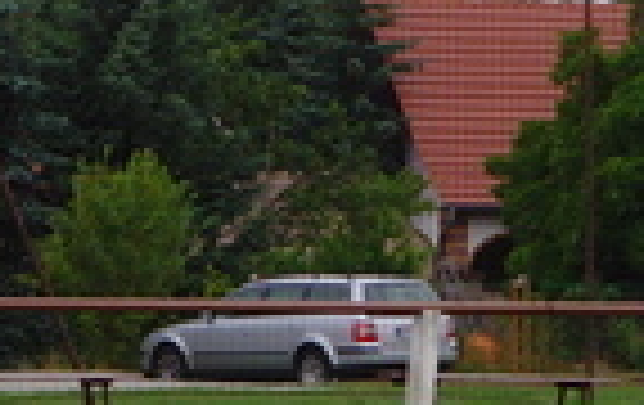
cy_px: 317
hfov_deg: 4.8
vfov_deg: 3.0
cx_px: 293
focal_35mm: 433
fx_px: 7615
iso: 80
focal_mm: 19.8
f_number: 4.5
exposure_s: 1/180
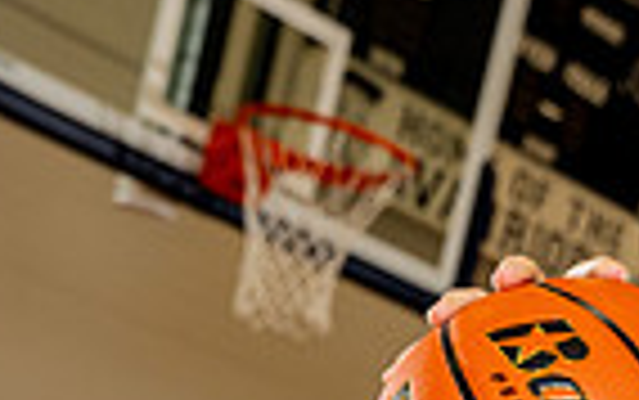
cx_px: 500
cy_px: 939
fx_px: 2423
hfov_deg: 14.9
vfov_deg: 8.7
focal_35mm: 139
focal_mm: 43
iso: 400
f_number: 5.6
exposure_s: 1/250
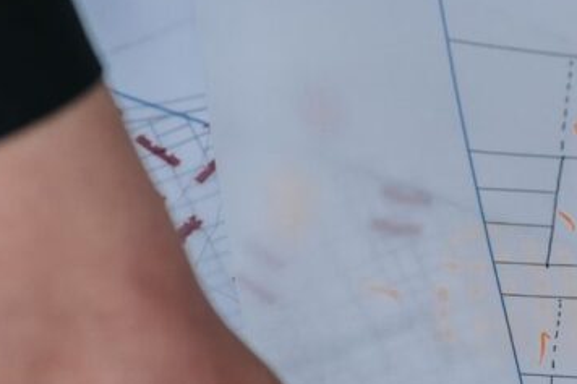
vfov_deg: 5.4
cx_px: 449
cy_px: 532
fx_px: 4037
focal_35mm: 252
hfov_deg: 8.2
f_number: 1.8
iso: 64
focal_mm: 35
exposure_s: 1/800
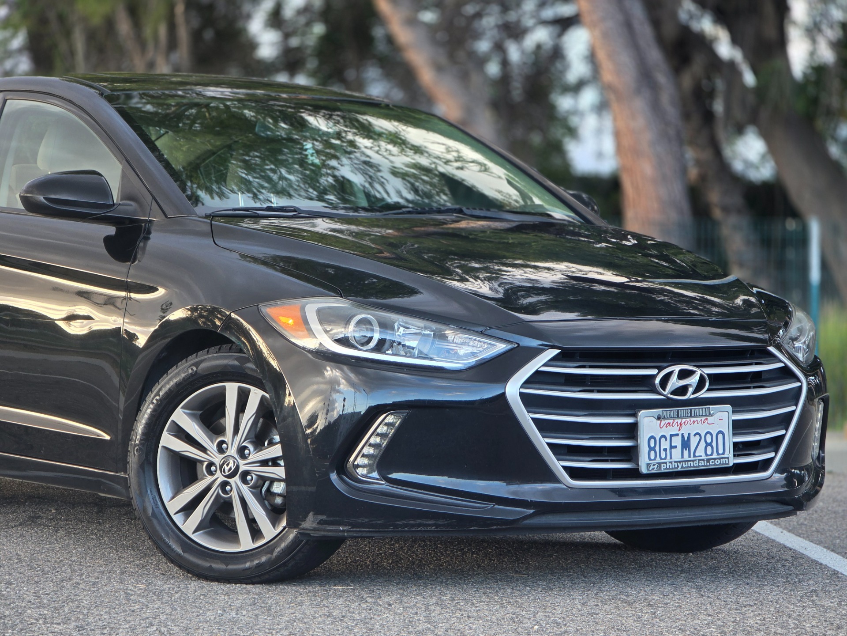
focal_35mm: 115
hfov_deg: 17.1
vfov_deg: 12.9
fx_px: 2814
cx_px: 424
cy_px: 318
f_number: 3.4
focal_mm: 18.6
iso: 160
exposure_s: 1/90.1
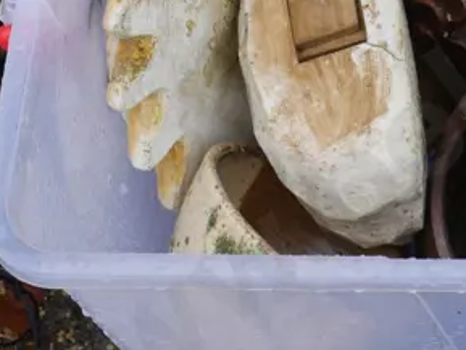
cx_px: 680
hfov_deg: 11.2
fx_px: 2289
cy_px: -54
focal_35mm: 170
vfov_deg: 8.7
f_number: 6.3
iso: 200
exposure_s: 1/125
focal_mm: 24
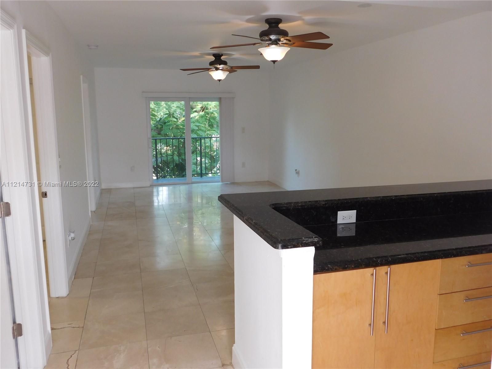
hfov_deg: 60.0
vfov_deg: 46.8
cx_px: 246
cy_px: 184
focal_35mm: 30
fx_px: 426
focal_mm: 5.3
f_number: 3.2
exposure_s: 1/50
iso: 125
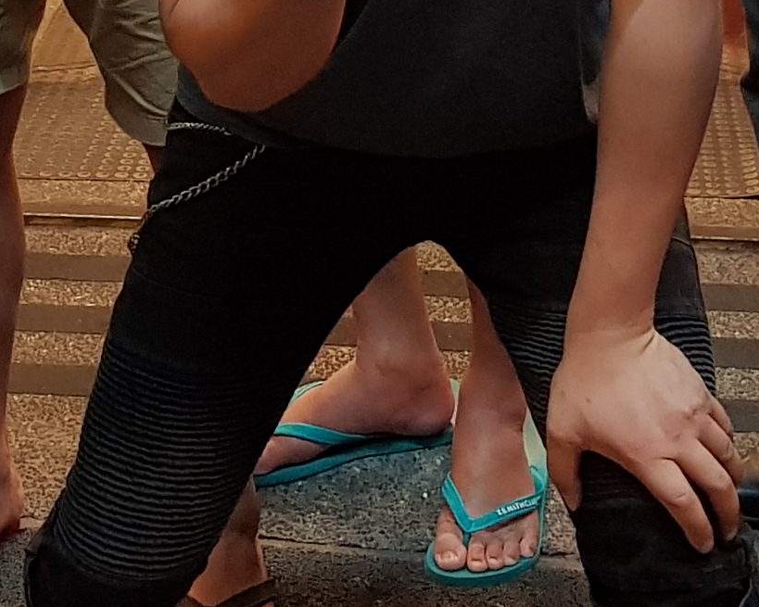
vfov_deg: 11.8
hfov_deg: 15.3
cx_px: 147
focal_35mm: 125
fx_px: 2808
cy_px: -286
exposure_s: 1/20
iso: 250
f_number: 1.7
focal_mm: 4.3
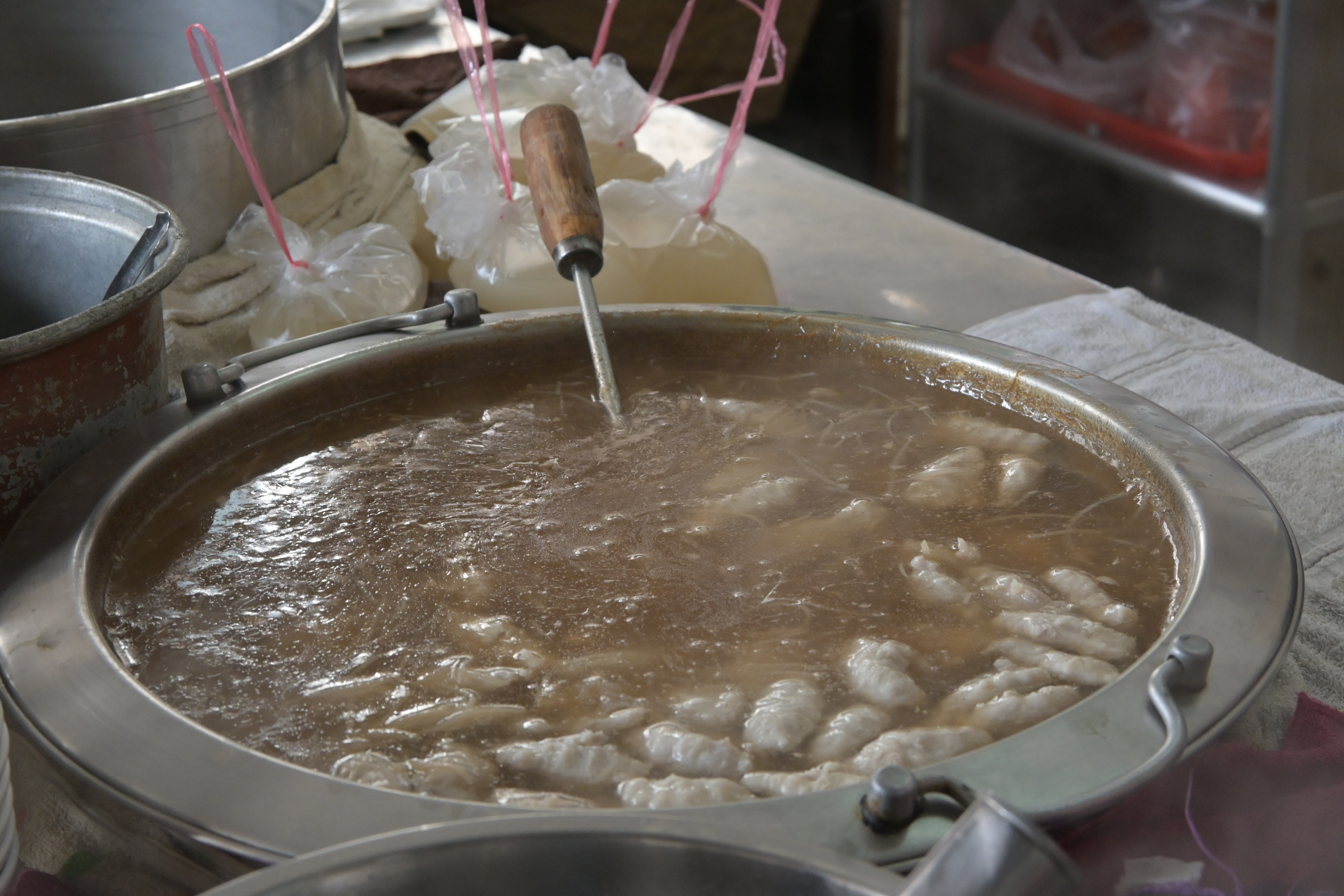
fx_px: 2800
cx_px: 672
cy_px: 448
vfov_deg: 18.2
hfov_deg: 27.0
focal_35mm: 75
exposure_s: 1/160
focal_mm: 50
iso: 1600
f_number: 6.3
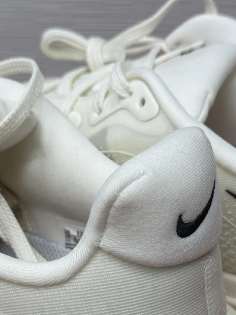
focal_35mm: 87
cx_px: 130
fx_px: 791
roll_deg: +0.1
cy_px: 267
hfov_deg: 17.0
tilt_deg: -35.1
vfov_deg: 22.1
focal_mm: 6.76
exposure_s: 1/223
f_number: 1.78
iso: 64
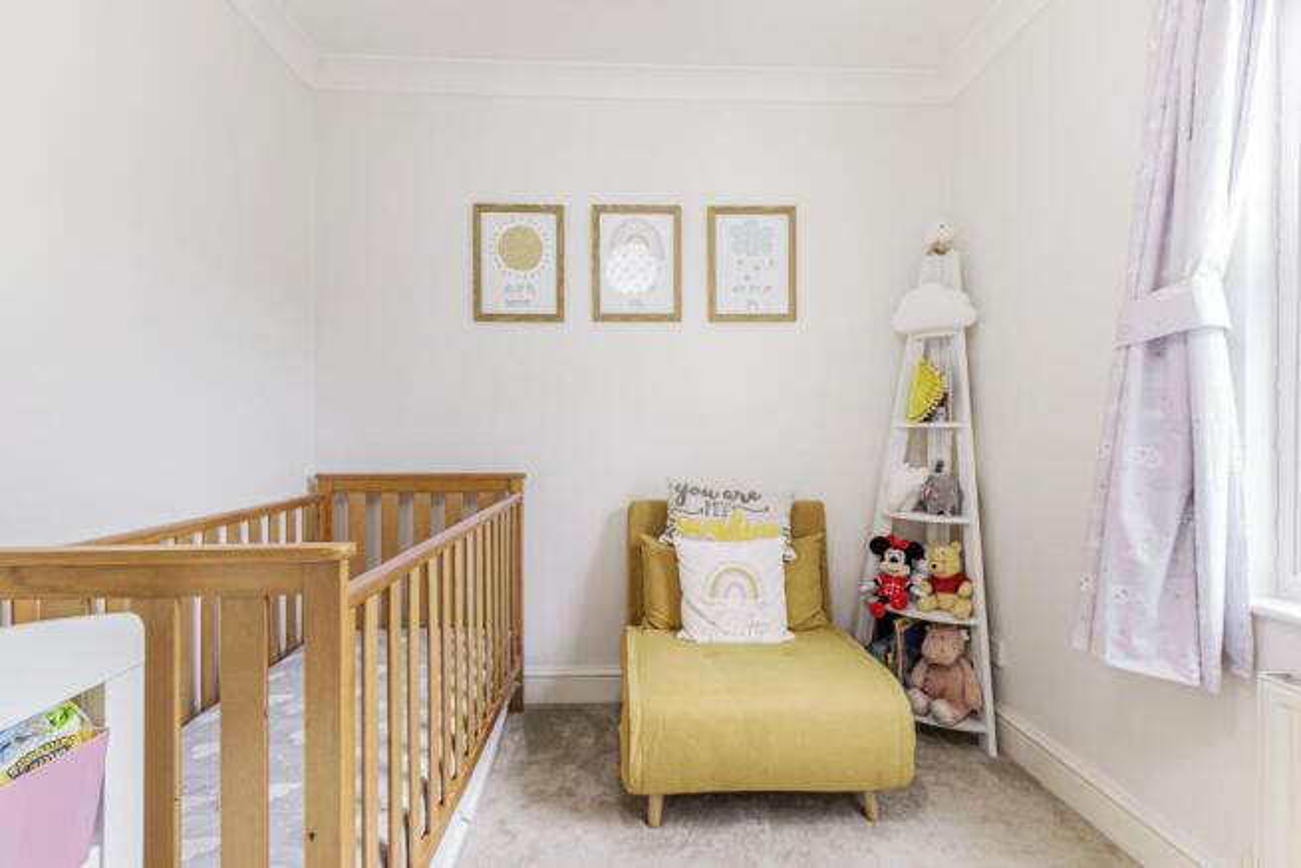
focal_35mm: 15
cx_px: 650
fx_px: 542
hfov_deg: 100.4
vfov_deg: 77.4
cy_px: 434
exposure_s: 1/2
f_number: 8
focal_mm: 10
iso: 100
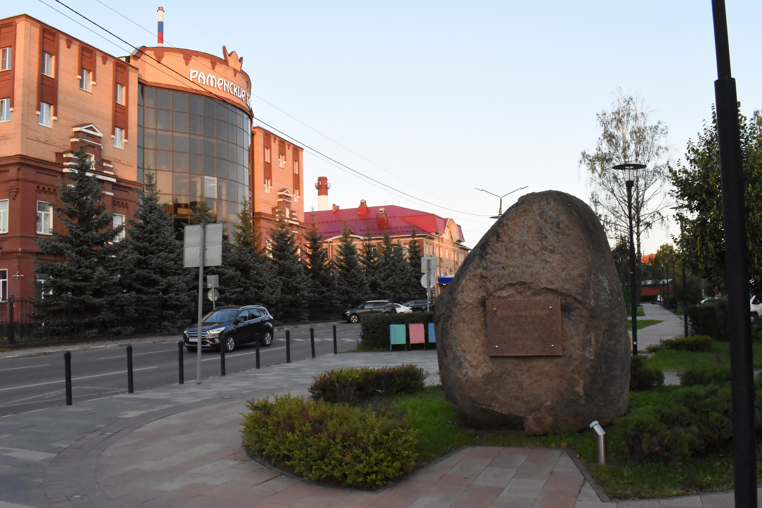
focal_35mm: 32
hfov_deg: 59.5
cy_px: 254
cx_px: 381
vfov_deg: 41.7
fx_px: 667
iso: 8000
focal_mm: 21
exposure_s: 1/800
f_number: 14
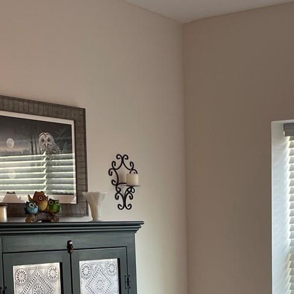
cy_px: 286
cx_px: 255
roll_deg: -0.1
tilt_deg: -7.6
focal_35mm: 72
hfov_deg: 23.5
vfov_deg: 23.1
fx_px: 692
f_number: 1.6
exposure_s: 1/60
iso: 80
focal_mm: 5.1
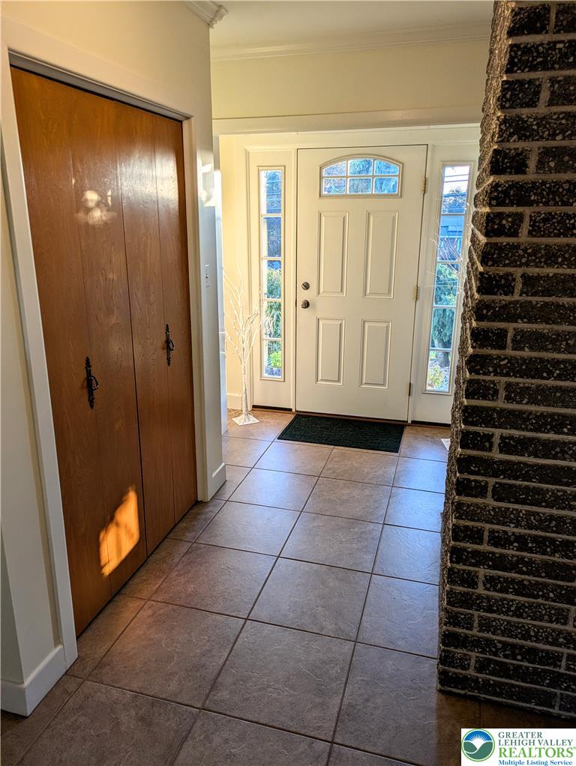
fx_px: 554
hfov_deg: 54.9
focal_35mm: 25
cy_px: 383
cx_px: 288
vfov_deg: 69.4
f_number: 1.89
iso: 92
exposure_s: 1/120
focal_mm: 5.43
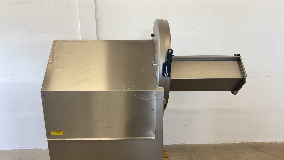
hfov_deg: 69.9
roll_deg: +0.2
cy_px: 105
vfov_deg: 42.4
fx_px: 203
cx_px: 140
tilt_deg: -16.1
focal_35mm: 27
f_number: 1.78
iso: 80
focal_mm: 6.76
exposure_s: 1/100
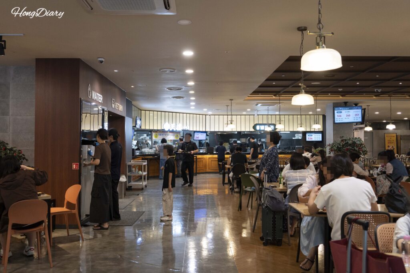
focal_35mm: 34
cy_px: 136
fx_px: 387
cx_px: 205
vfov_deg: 38.9
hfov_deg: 55.8
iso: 2500
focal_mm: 34
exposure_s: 1/160
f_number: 4.5
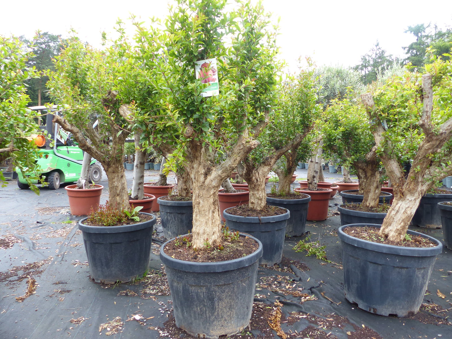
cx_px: 226
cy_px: 170
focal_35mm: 25
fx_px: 326
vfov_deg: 54.9
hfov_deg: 69.4
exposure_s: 1/125
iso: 100
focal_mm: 4.5
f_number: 2.8
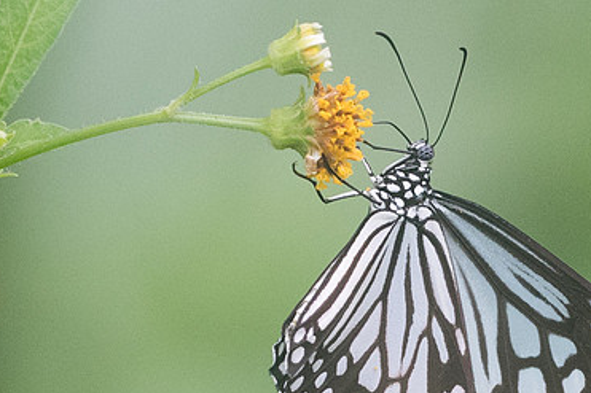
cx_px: 414
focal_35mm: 1160
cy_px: 189
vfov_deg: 1.2
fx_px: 19034
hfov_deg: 1.8
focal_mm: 150
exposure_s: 1/400
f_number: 4.5
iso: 800
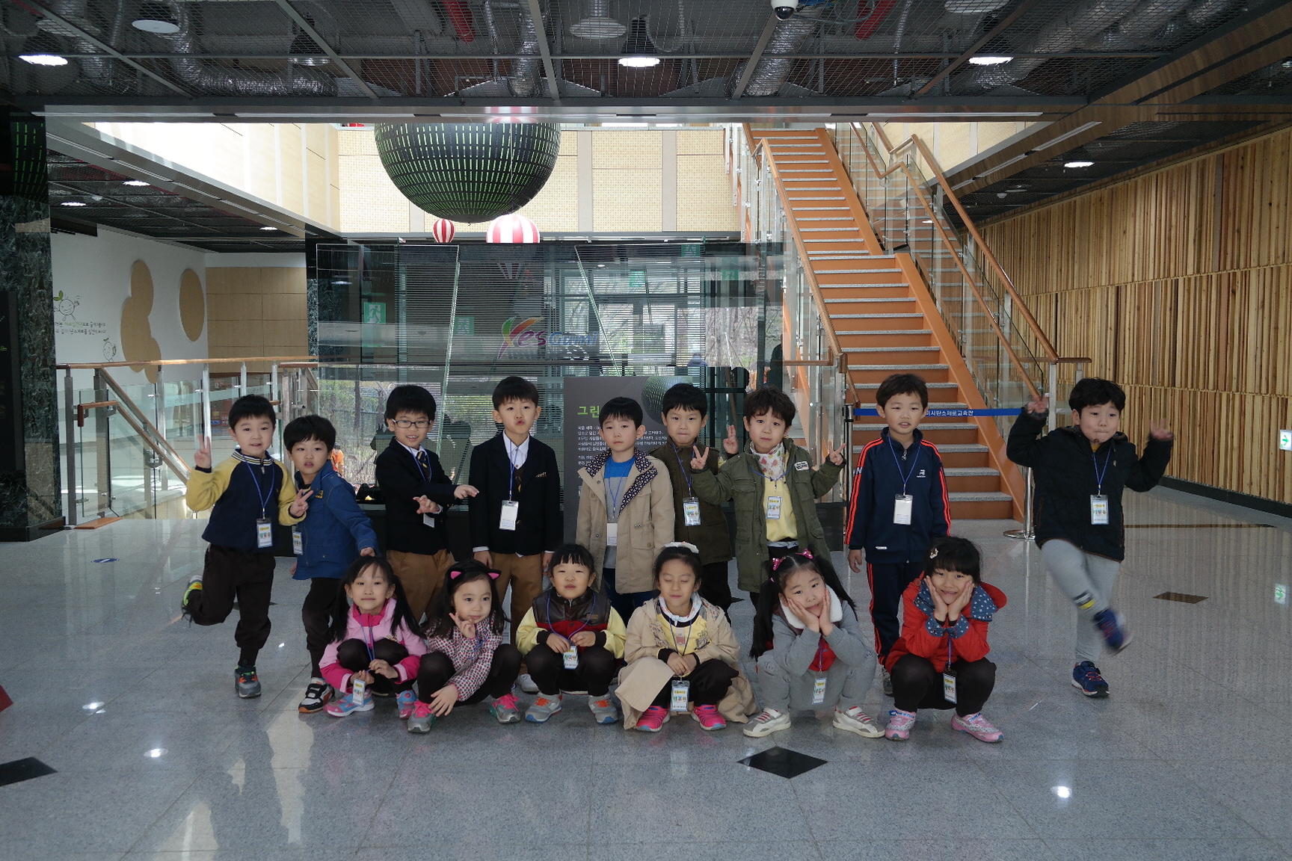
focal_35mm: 33
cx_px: 646
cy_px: 430
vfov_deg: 40.0
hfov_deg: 57.2
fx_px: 1184
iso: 200
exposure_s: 1/40
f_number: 3.5
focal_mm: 22
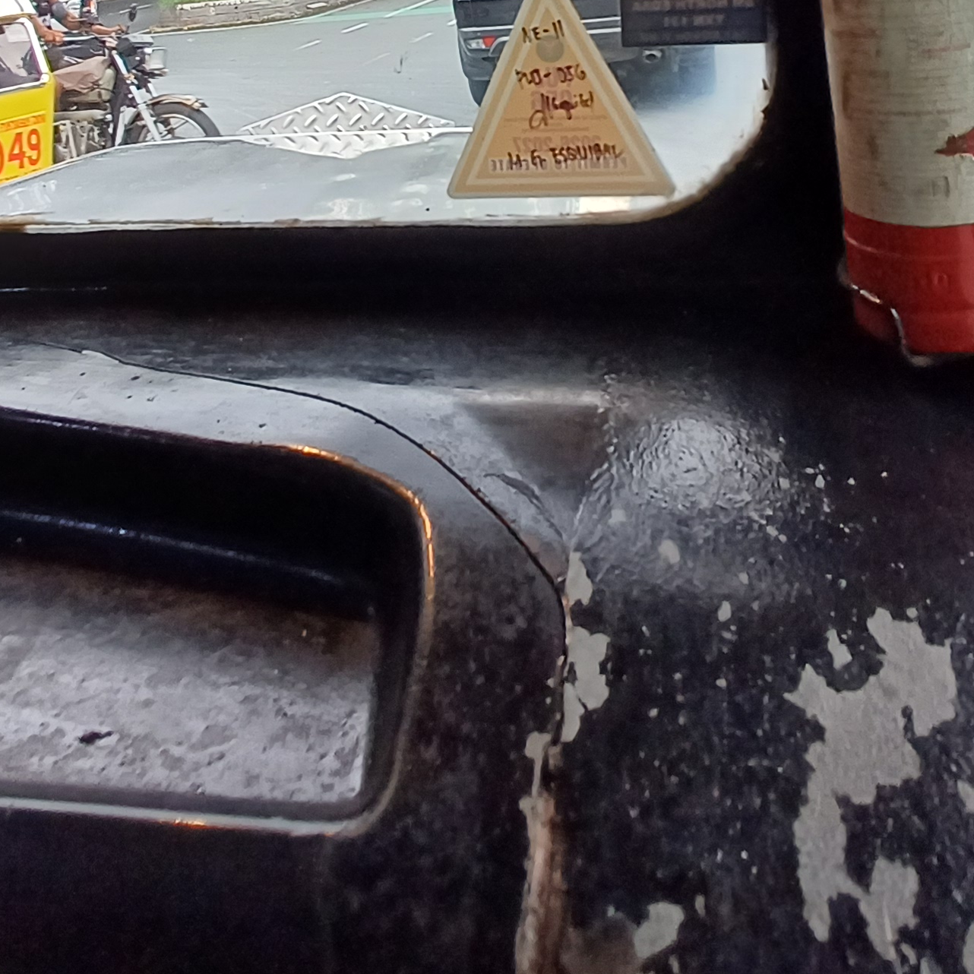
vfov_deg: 42.0
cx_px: 504
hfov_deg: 46.0
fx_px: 1146
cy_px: 84
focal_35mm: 36
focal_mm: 1.64
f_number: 2.2
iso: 64
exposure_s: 1/50
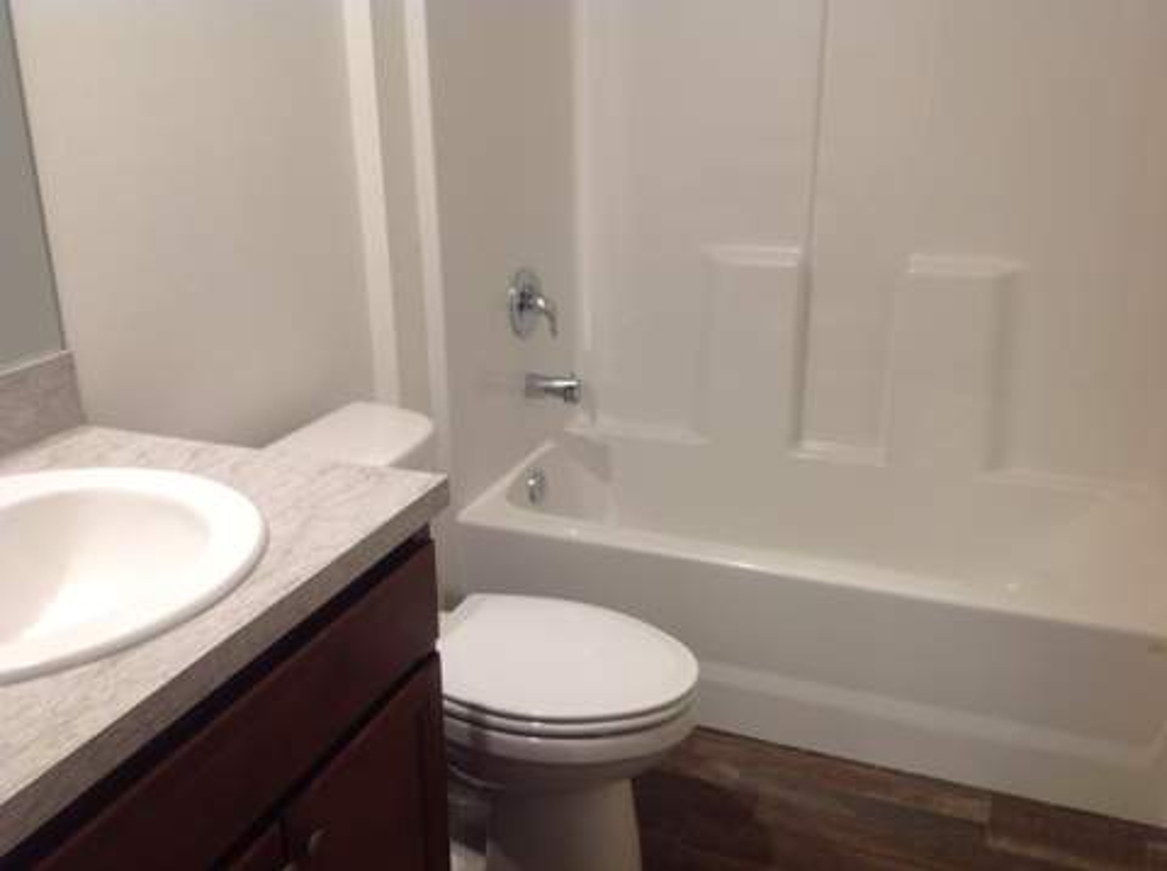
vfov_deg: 40.6
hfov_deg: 52.7
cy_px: 436
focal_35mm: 35
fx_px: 1178
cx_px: 584
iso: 64
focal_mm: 4.28
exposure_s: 1/15
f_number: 2.4
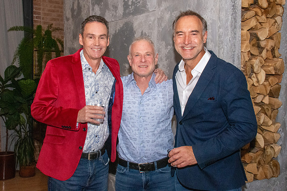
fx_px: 330
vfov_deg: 32.3
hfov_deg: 47.0
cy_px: 82
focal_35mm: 41
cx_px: 138
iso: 5000
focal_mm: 24
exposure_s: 1/160
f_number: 14
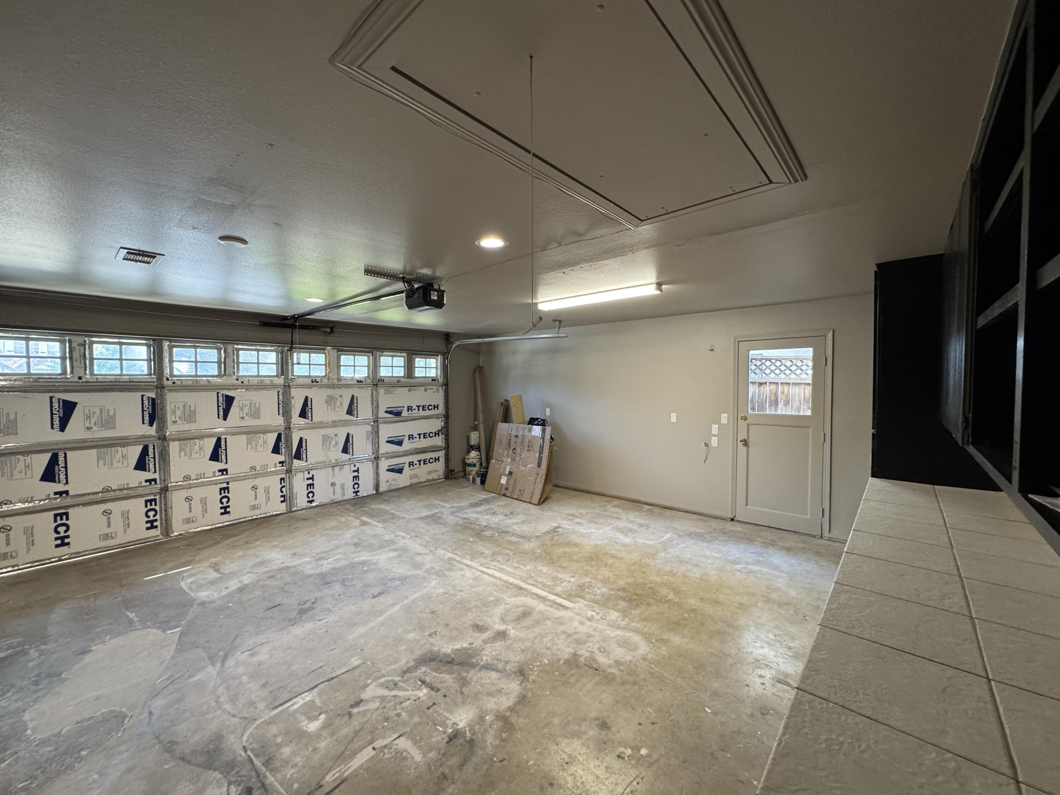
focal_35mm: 14
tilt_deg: -3.2
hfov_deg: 102.1
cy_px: 398
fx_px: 429
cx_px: 530
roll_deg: +0.0
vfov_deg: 85.7
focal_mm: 2.22
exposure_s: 1/120
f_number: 2.2
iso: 320
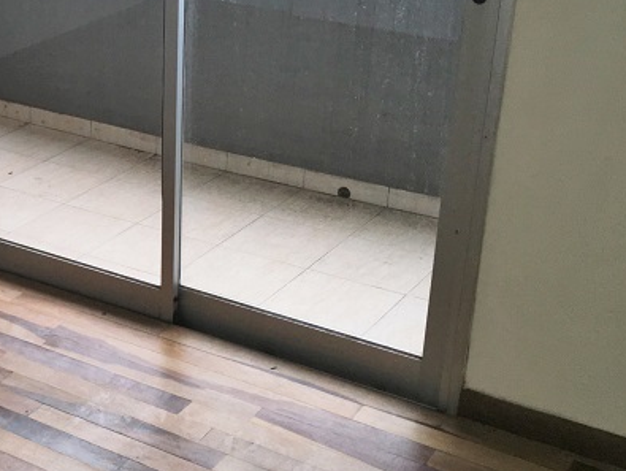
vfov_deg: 22.3
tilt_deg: -23.9
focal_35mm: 66
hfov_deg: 27.6
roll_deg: +2.4
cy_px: 216
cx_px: -8
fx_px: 1195
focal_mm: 4.15
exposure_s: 1/33
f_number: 2.2
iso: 40
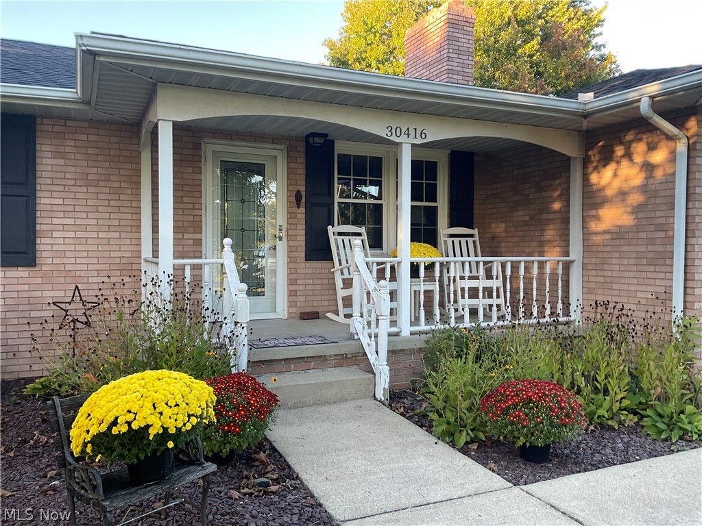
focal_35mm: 29
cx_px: 351
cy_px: 263
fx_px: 588
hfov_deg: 61.7
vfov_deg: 48.2
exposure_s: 1/120
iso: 40
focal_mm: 3
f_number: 1.8
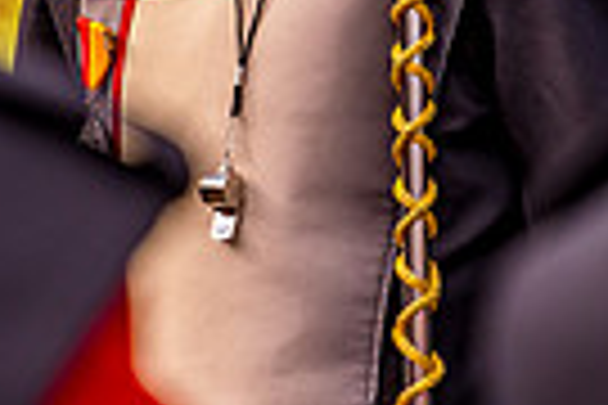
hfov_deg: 2.4
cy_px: -236
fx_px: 14540
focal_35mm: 861
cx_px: 207
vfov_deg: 1.6
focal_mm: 200
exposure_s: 1/640
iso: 800
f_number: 6.3
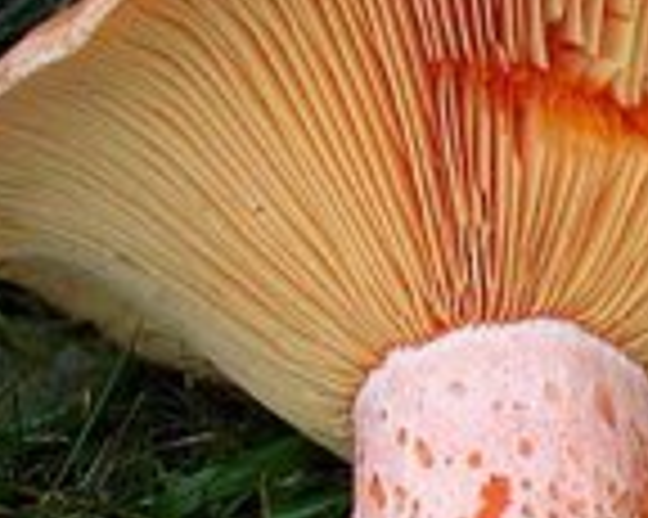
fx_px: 3488
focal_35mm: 182
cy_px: 369
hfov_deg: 10.3
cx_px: 972
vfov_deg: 8.5
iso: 100
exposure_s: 1/26.3
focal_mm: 11.6
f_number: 8.6
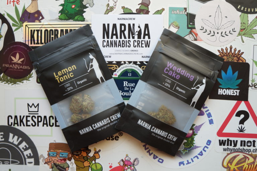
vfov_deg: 43.6
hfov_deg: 62.0
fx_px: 214
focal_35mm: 30
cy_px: 86
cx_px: 128
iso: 100
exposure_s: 1/30
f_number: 5.6
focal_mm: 20
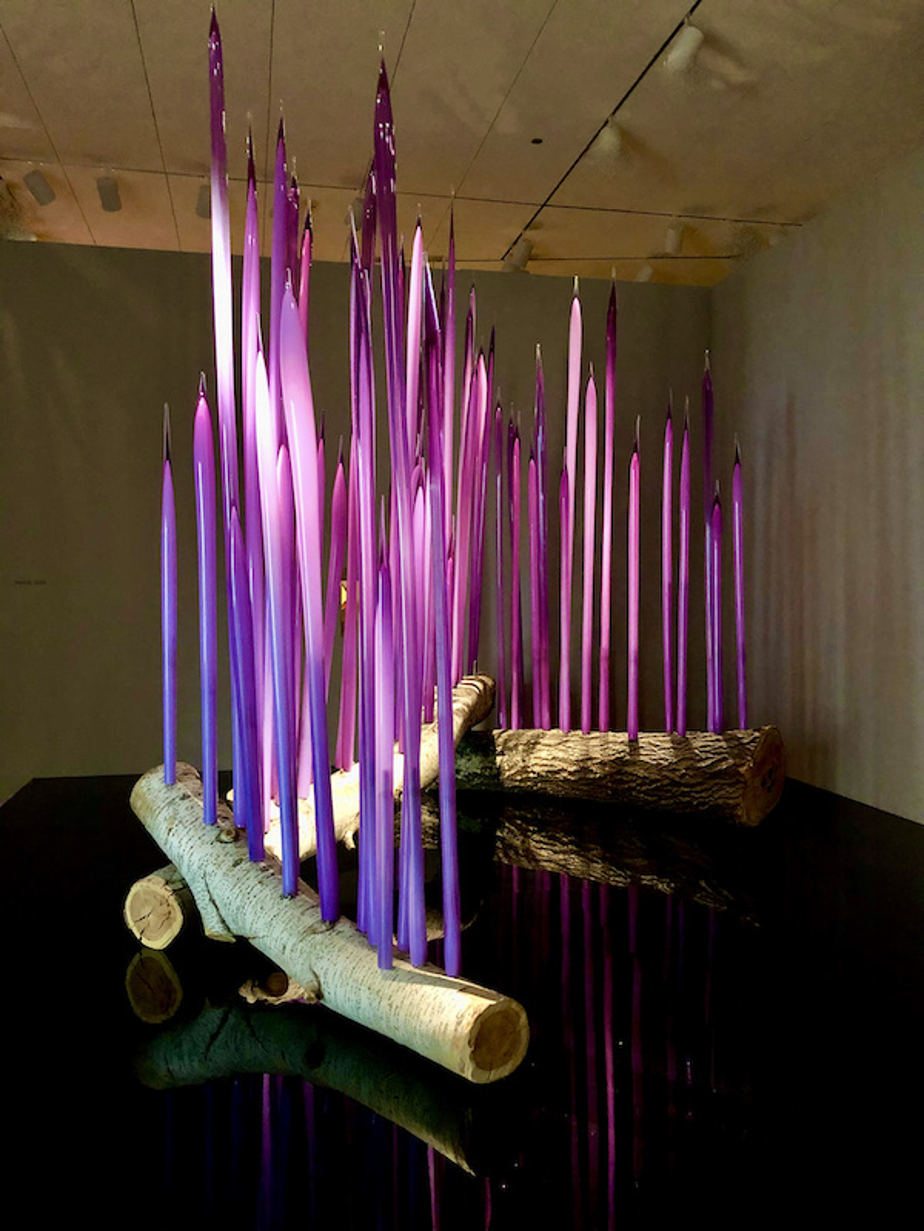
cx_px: 462
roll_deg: -0.2
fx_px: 997
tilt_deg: +0.7
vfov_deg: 63.4
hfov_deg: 49.7
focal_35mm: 28
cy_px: 616
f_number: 1.8
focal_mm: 4
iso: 100
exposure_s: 1/6
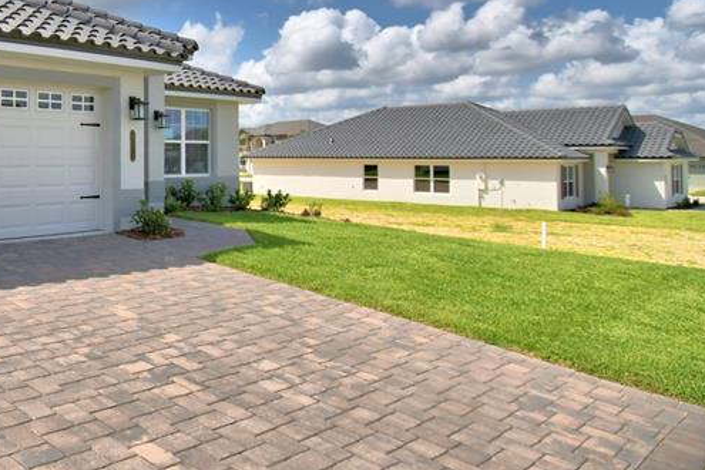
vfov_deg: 41.5
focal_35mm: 31
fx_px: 607
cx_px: 73
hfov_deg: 53.0
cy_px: 138
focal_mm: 10
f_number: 4.5
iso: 100
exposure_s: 1/2000
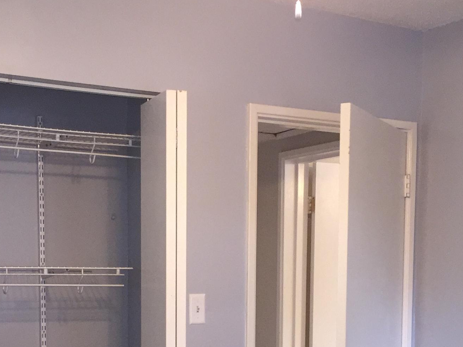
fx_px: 883
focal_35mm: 66
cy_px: 359
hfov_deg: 29.3
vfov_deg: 21.4
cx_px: 196
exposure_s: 1/33
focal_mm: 4.15
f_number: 2.2
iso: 125
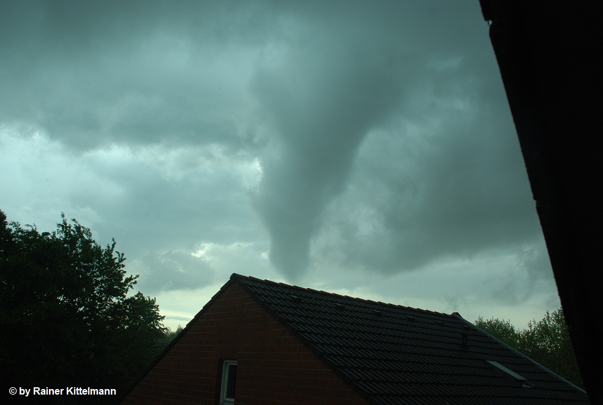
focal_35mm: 32
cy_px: 202
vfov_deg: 41.9
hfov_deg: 59.4
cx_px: 302
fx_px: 529
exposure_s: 1/250
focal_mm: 21
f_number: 8
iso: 200
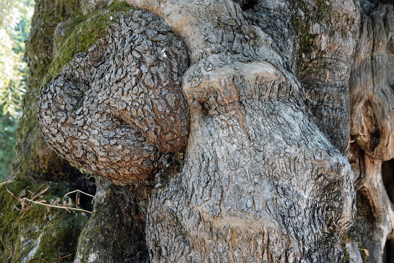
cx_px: 197
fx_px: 591
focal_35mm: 54
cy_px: 132
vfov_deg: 25.1
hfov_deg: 36.9
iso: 400
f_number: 3.2
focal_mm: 19.68
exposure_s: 1/60
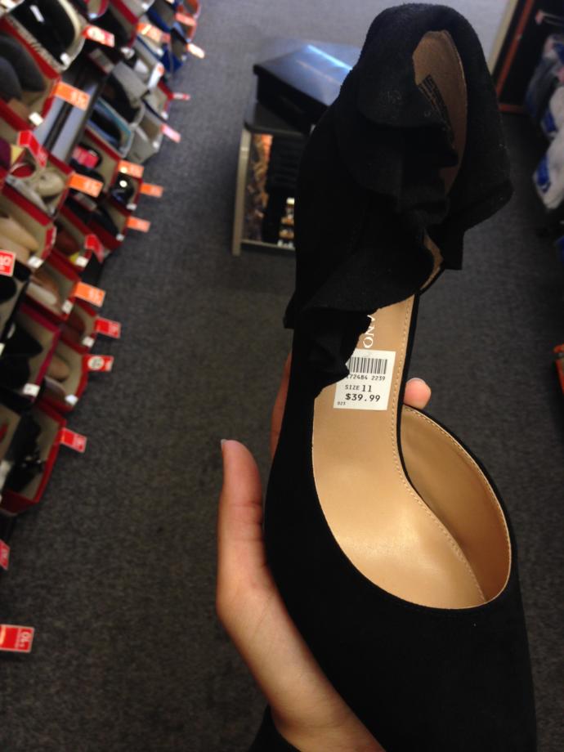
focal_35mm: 33
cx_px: 282
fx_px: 717
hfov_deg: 42.9
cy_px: 376
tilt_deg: -49.9
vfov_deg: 55.4
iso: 80
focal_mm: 4.12
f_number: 2.4
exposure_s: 1/20
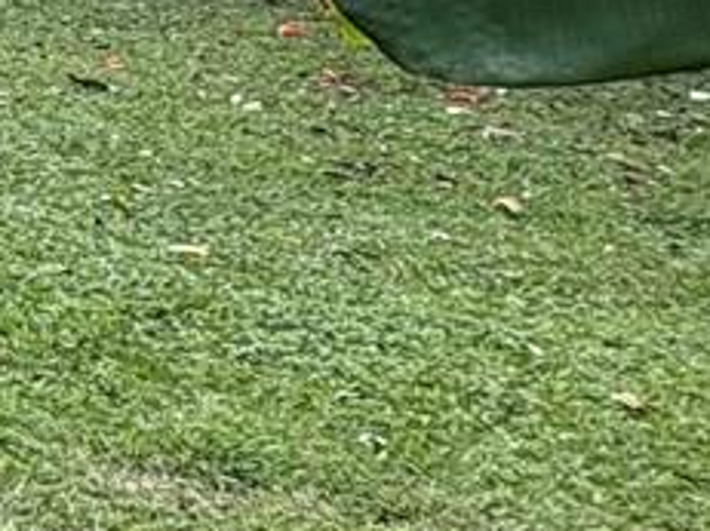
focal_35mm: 97
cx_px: -1193
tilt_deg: -5.6
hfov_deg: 12.8
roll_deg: +2.2
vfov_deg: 14.0
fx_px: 1989
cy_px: -331
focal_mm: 2.22
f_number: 2.2
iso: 64
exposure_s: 1/375
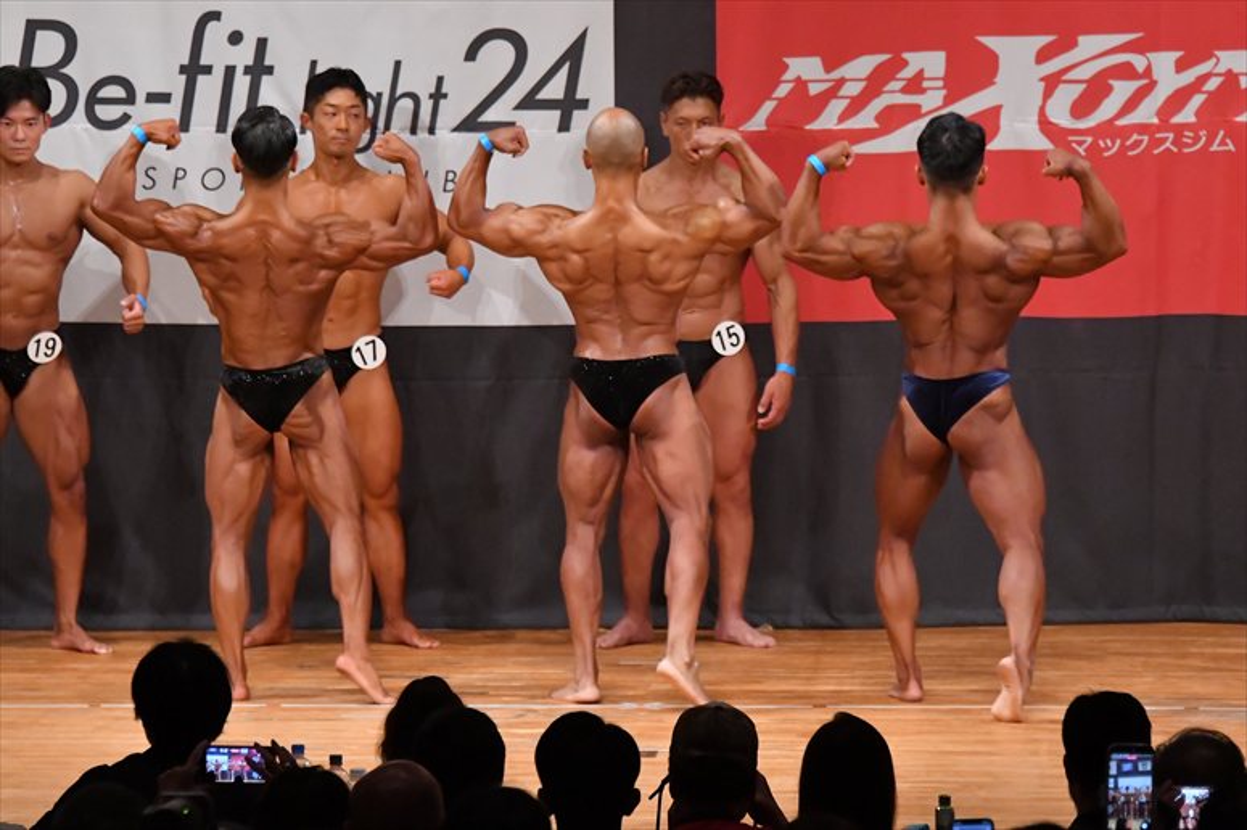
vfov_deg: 5.7
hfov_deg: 8.6
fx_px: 8309
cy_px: 415
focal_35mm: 240
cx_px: 624
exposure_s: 1/400
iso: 8000
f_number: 5.6
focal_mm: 160
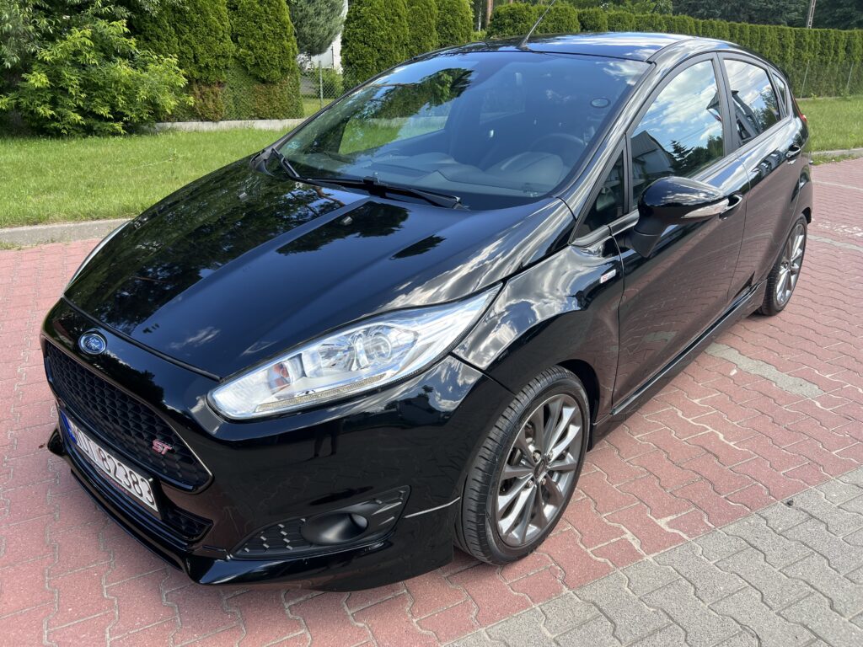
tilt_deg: -21.4
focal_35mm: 26
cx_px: 432
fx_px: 648
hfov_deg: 67.3
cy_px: 324
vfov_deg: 53.1
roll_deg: -0.1
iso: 50
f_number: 1.5
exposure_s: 1/709
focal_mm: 5.7
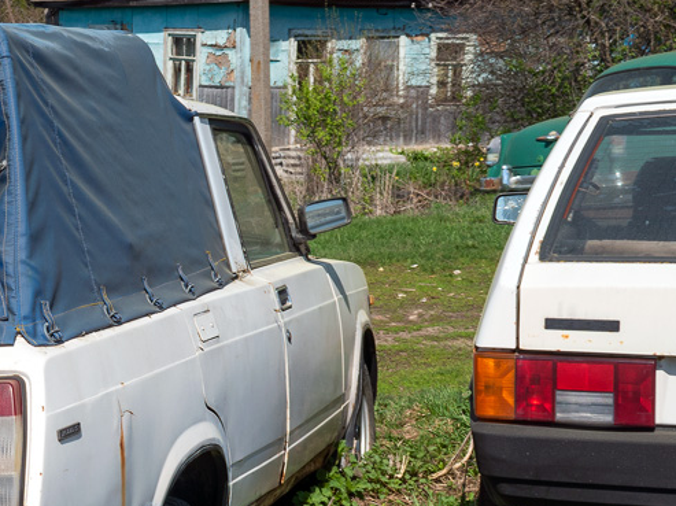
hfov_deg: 20.8
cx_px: -126
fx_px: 1717
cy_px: 260
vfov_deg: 16.8
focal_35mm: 88
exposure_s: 1/320
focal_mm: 22
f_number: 9
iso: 100
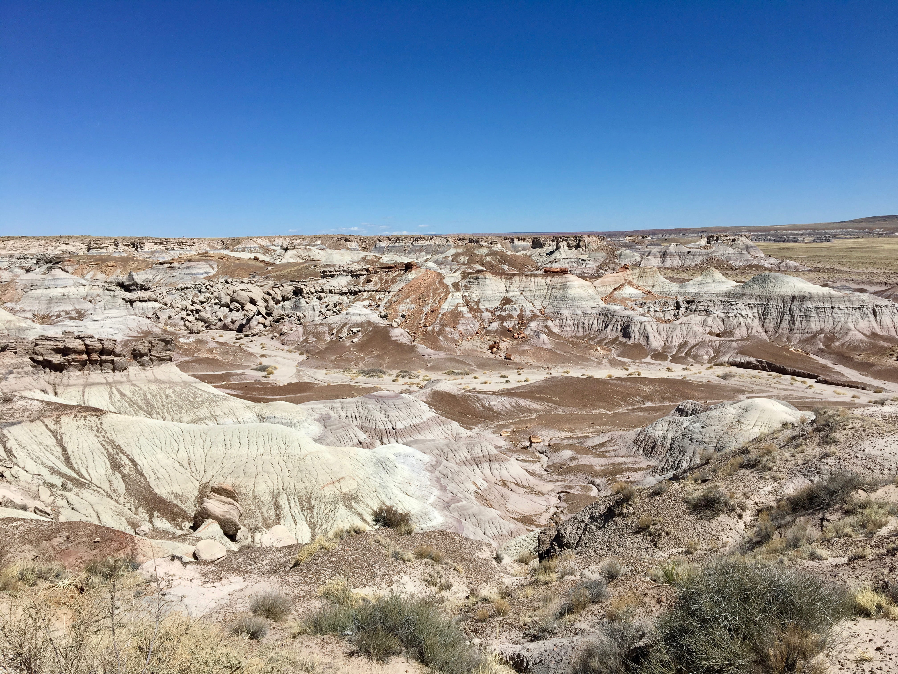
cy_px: 337
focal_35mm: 29
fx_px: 752
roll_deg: +0.7
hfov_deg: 61.7
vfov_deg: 48.2
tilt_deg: -7.2
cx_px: 449
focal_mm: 4.15
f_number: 2.2
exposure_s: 1/3846
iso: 25
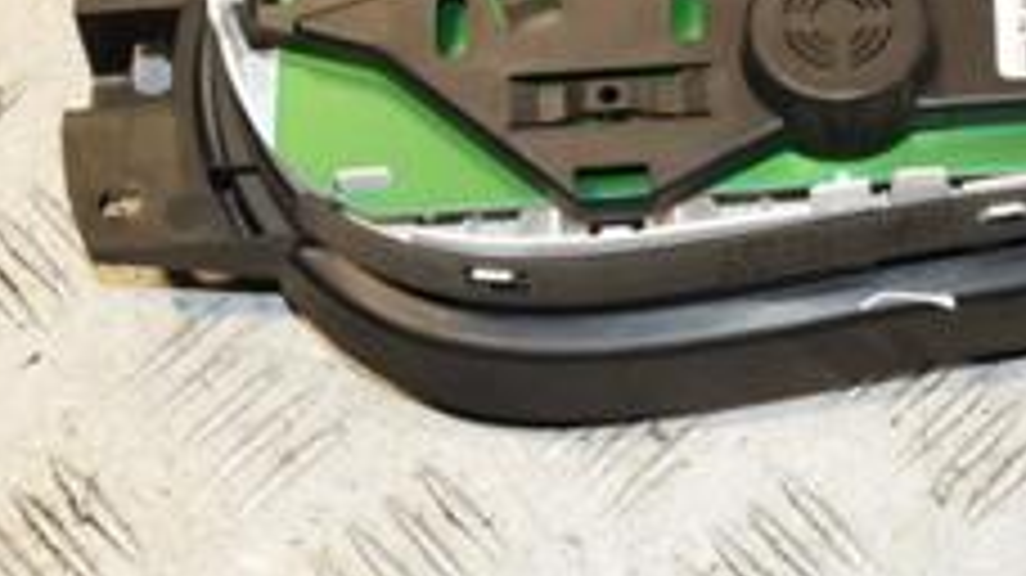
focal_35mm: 116
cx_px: 1089
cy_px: -63
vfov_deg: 10.3
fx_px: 3154
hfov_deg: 17.9
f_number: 7.1
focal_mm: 28
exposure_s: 1/200
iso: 800
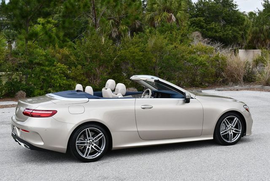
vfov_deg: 23.4
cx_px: 135
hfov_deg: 34.5
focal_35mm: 58
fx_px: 435
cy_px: 90
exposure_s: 1/250
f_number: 8
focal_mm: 29
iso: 140
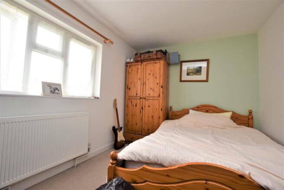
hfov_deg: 100.4
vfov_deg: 77.4
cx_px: 142
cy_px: 95
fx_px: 118
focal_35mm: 15
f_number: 5.6
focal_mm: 10
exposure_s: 1/125
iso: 800
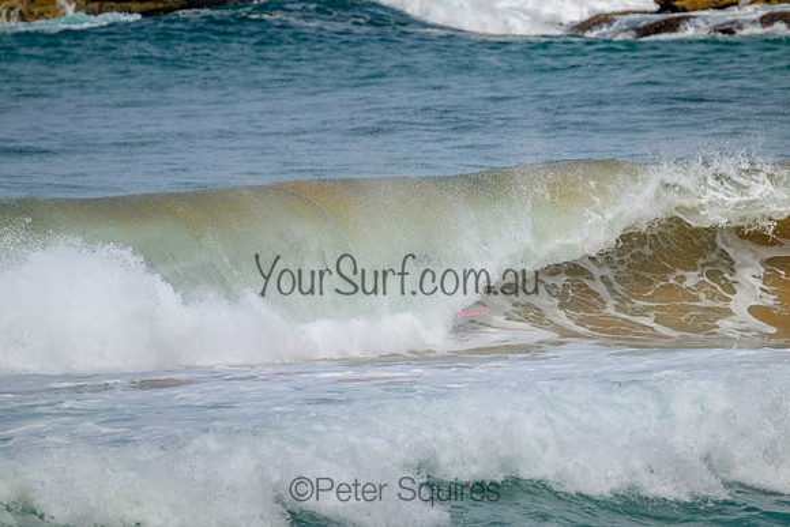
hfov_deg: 2.6
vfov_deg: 1.7
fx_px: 17559
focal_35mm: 800
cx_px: 395
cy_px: 264
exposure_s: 1/2000
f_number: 11
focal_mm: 800
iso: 640
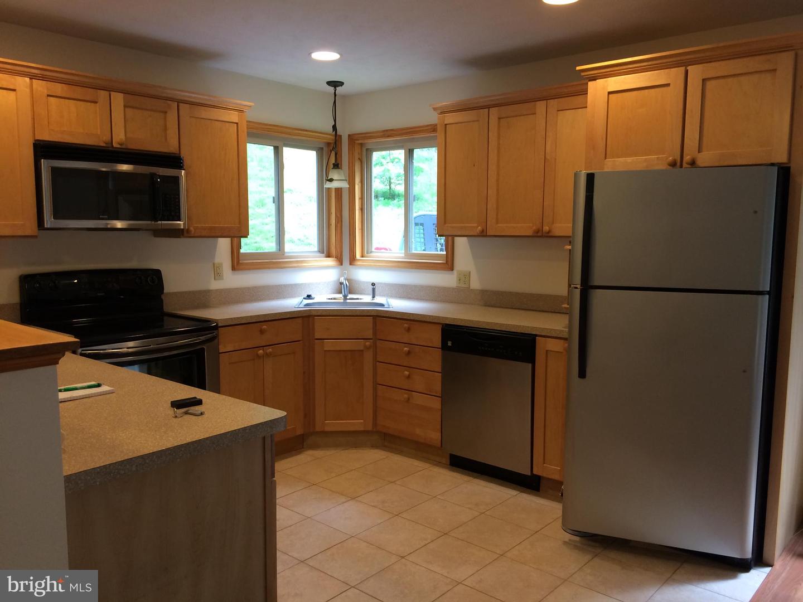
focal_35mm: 29
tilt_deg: -7.6
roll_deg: +0.3
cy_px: 301
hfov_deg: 61.7
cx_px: 402
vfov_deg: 48.2
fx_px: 673
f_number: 2.2
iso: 64
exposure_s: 1/30
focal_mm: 4.15
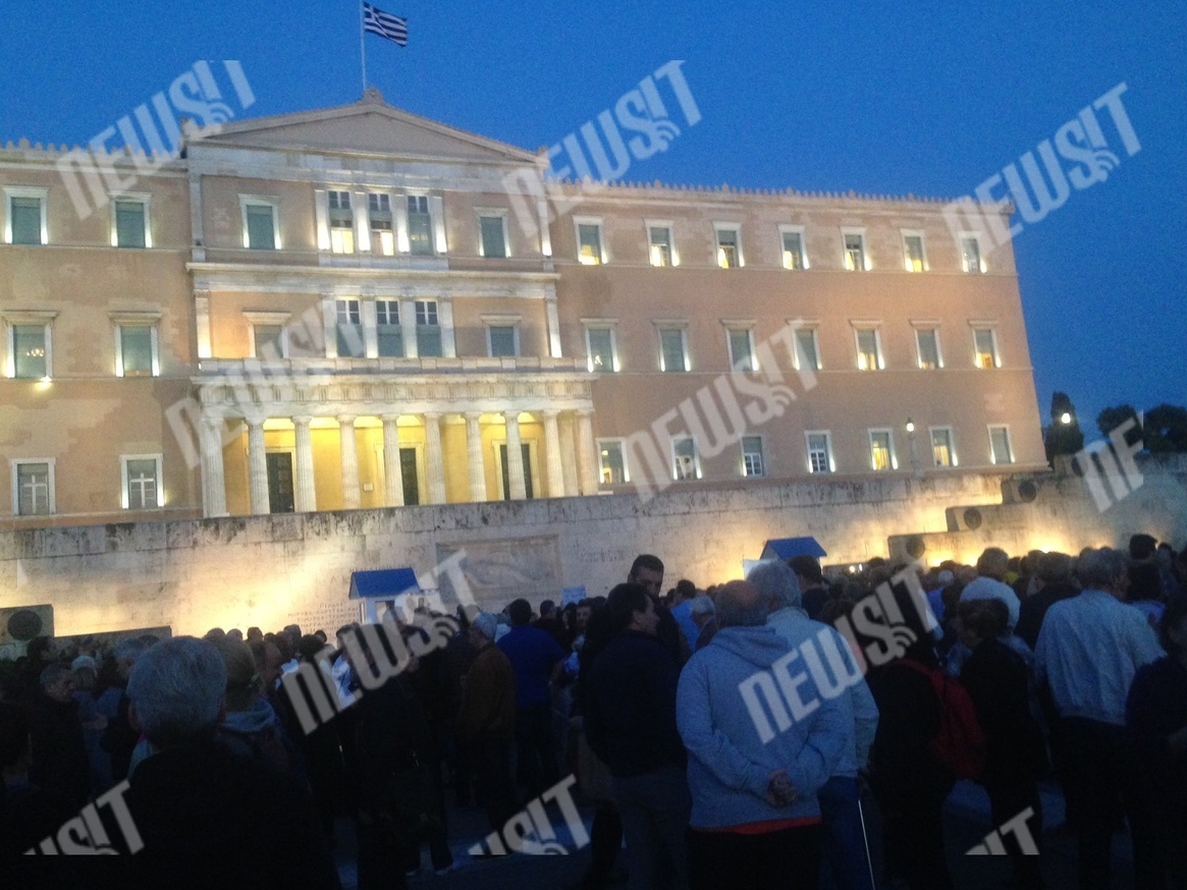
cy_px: 454
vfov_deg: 41.8
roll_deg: +4.6
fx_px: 1166
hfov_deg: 54.0
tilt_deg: +8.3
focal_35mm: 34
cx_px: 589
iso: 320
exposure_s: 1/20
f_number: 2.4
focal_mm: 4.12
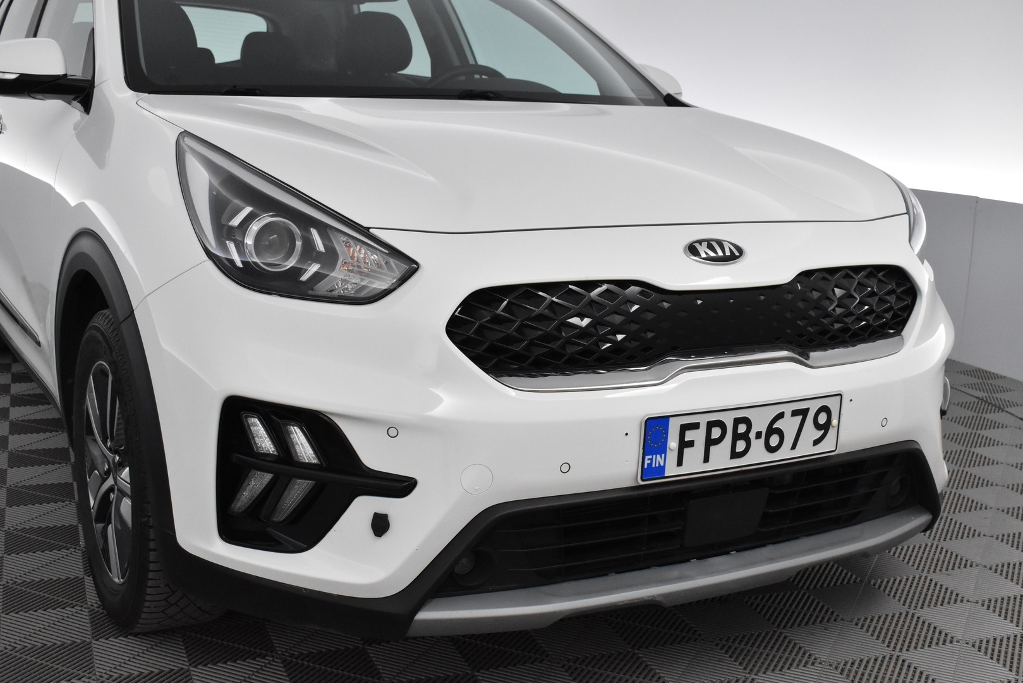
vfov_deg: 30.9
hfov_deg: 45.0
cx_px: 512
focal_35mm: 44
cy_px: 342
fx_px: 1236
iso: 3200
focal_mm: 29
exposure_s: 1/160
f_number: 6.3
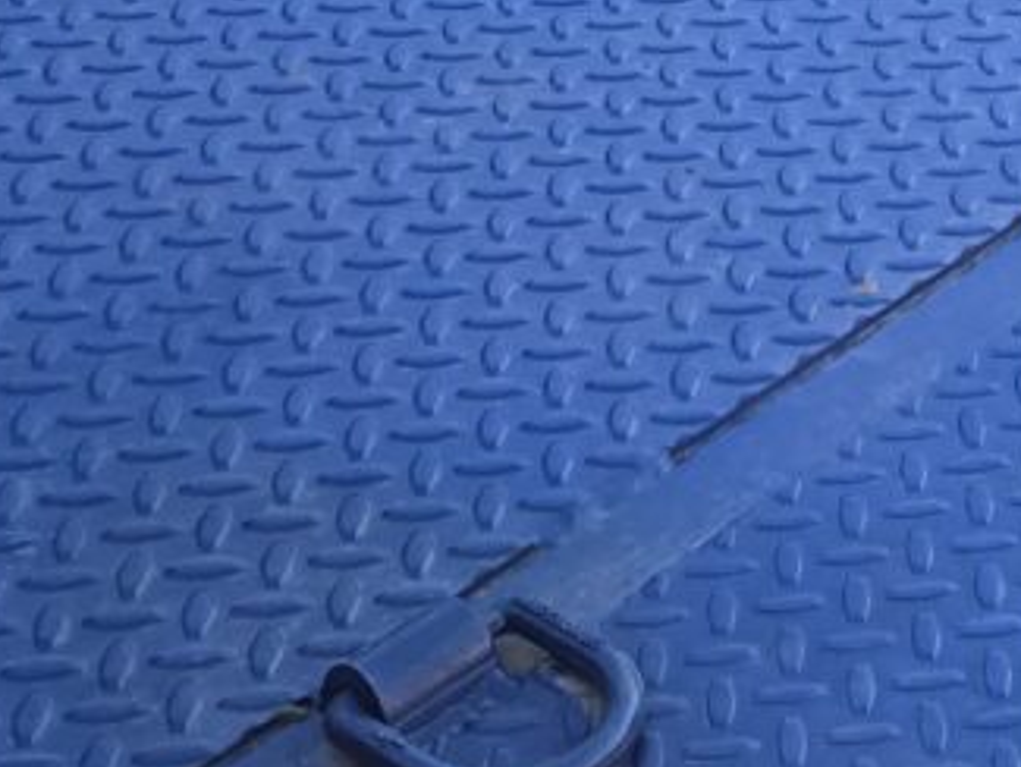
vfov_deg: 13.8
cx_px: 1407
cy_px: 52
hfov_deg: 17.2
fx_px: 3128
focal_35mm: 106
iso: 1600
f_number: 1.7
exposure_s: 1/60
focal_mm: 6.3
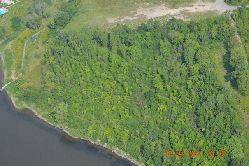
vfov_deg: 16.6
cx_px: 124
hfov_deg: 24.6
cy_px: 83
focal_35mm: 82
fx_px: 571
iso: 100
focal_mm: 55
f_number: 7.1
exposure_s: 1/200
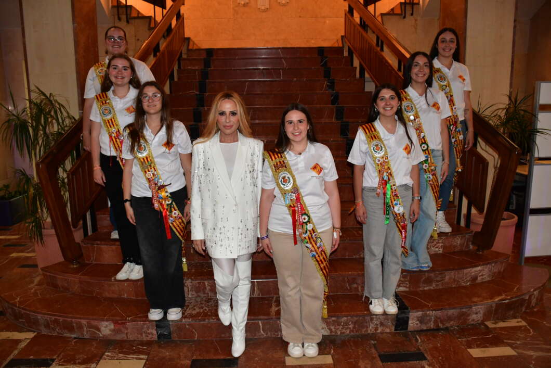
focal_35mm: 27
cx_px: 276
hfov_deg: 67.4
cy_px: 184
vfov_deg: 47.9
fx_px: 413
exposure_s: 1/80
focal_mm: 18
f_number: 4.5
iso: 1600
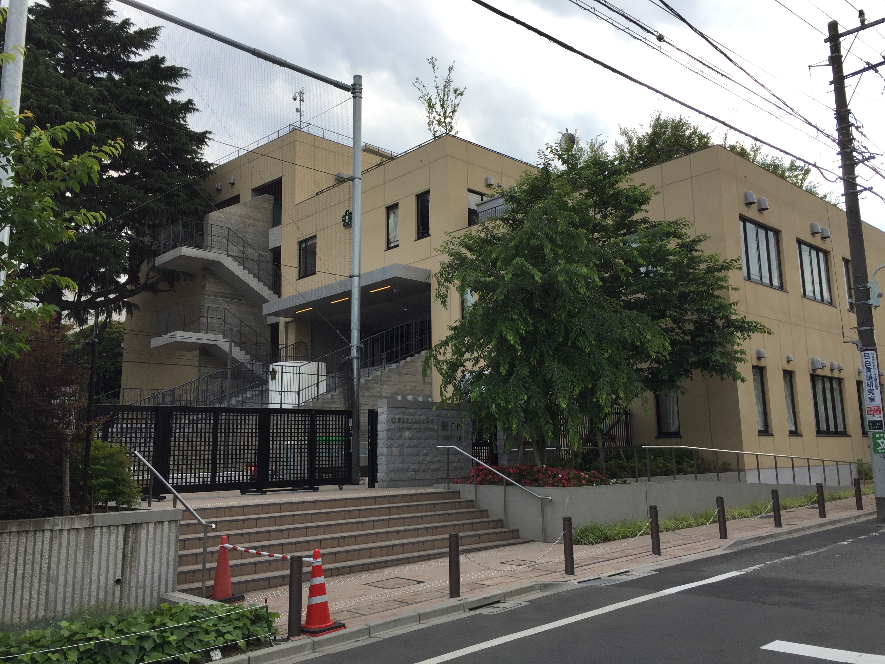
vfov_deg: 48.2
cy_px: 332
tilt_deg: +8.6
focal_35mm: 29
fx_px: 741
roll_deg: +0.0
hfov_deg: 61.7
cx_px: 442
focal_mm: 4.15
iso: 32
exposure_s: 1/1130
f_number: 2.2
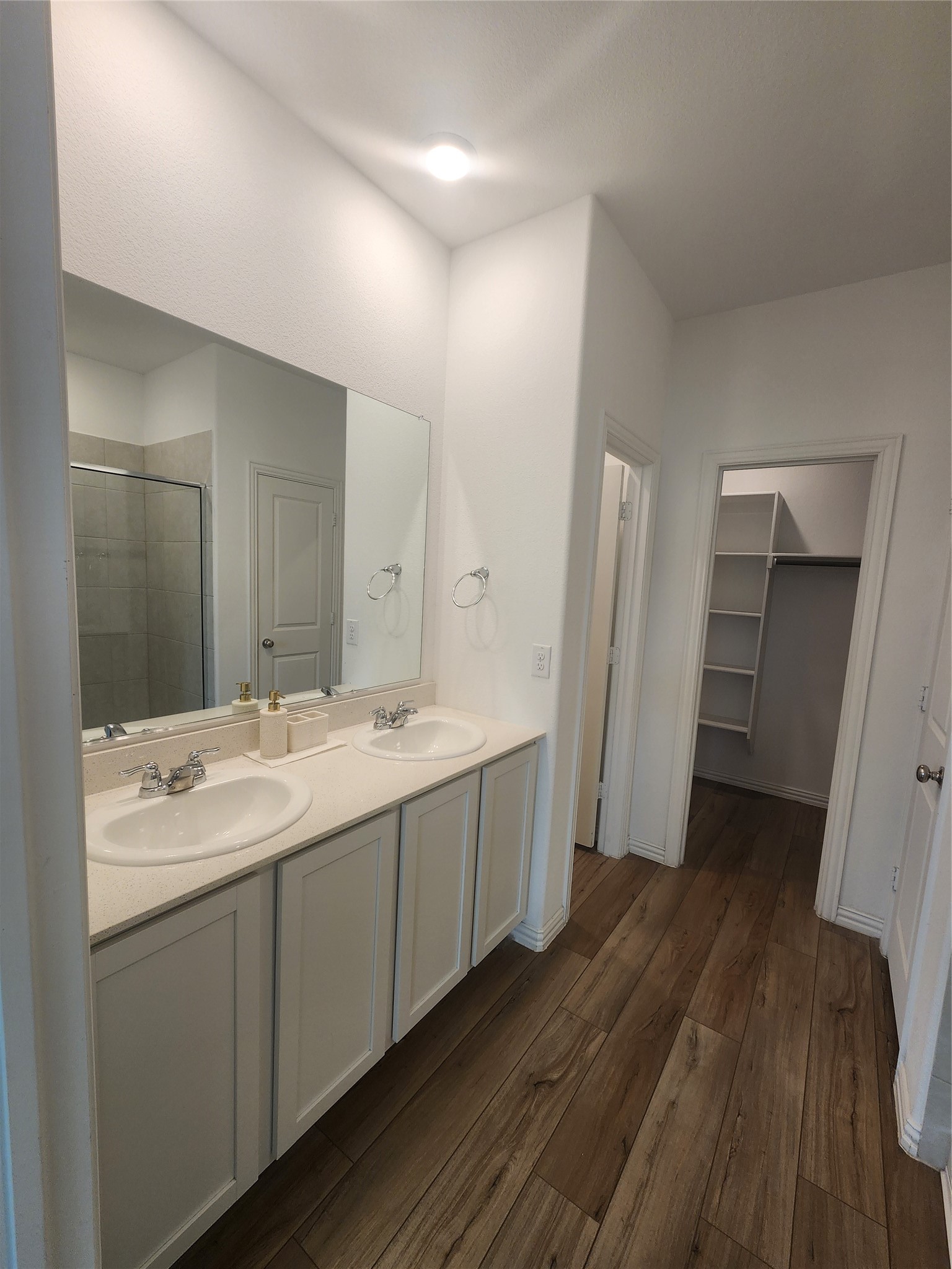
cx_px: 476
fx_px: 477
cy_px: 634
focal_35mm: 13
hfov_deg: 89.9
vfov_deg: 106.2
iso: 80
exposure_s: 1/60
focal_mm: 2.2
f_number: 2.2
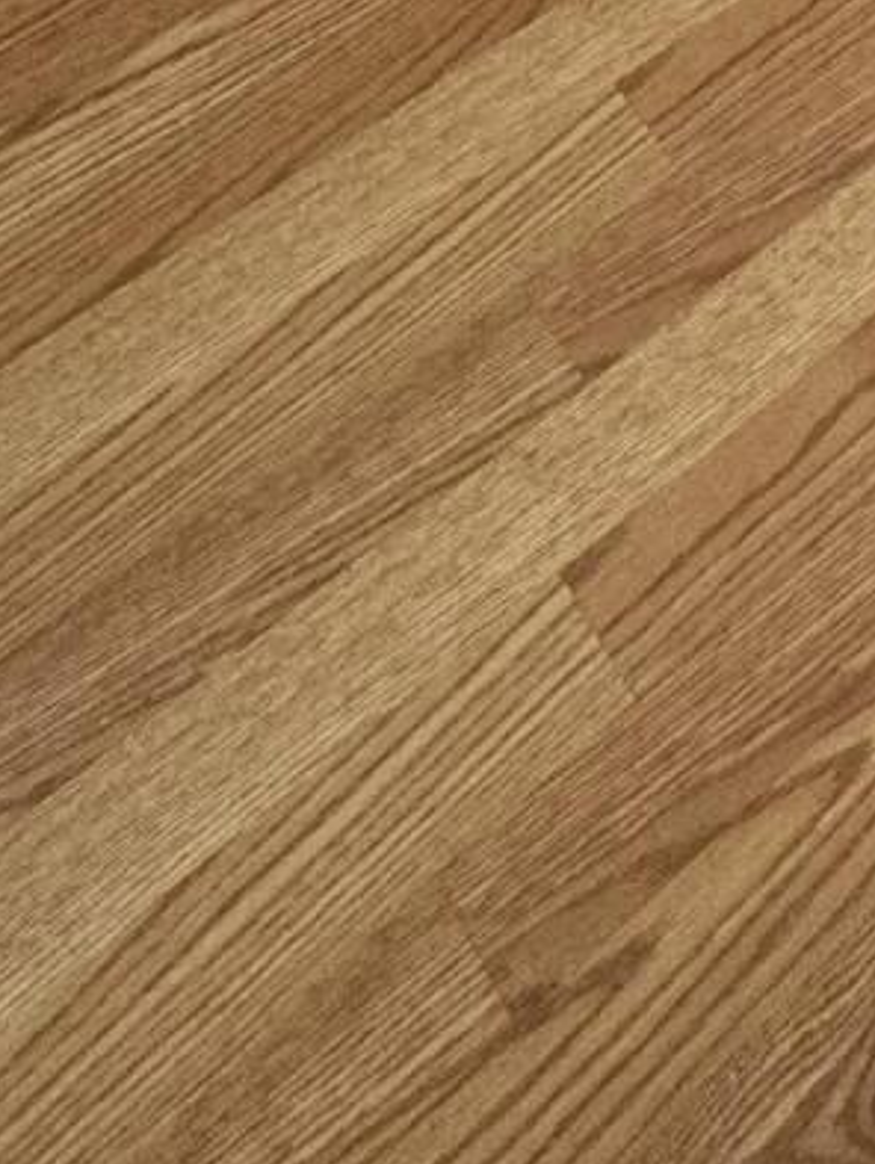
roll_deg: -1.6
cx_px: 1020
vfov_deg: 16.3
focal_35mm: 71
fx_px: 2390
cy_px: -1451
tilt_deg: -16.8
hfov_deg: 19.6
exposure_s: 1/99
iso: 100
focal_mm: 2.22
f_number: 2.2
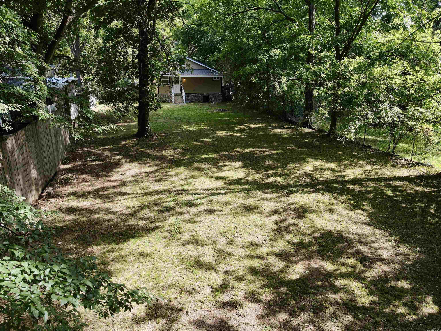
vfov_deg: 56.8
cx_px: 220
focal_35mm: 24
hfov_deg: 71.6
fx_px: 306
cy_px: 166
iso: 100
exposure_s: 1/100
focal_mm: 4.5
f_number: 2.8
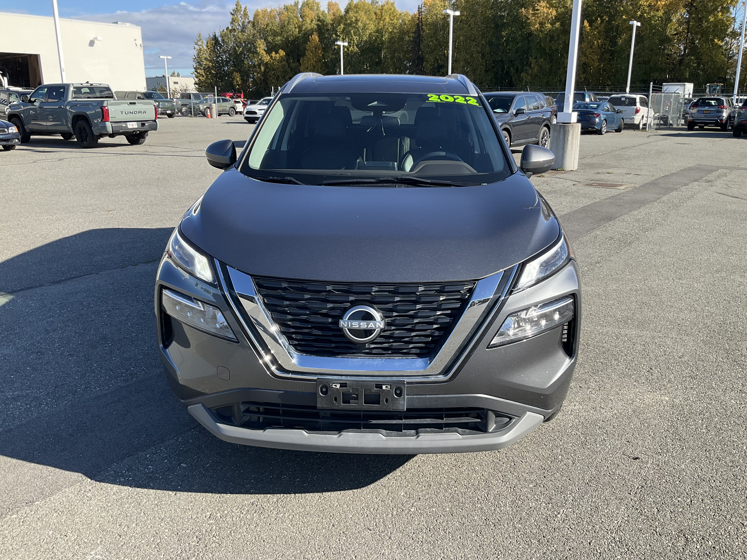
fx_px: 626
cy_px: 280
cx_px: 374
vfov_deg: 48.2
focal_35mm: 29
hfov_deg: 61.7
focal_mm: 3
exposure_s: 1/804
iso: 25
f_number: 1.8
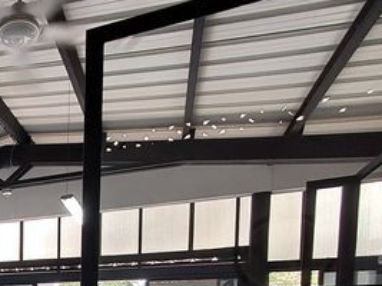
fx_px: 441
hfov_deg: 37.3
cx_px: -59
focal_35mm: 40
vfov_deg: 30.6
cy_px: 342
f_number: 2.2
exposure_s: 1/40
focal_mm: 1.64
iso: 50
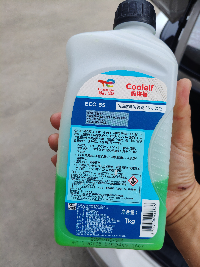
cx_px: 100
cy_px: 134
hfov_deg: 53.1
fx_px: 200
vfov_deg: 67.3
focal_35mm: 26
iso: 100
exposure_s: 1/720
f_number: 1.88
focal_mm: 4.84
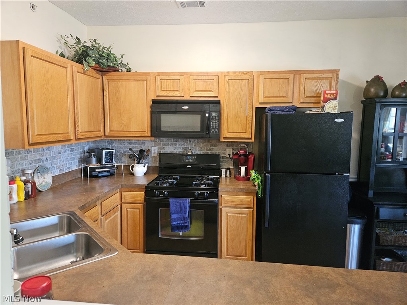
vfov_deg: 58.9
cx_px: 204
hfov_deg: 73.9
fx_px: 270
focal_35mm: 23
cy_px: 152
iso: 800
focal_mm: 5.4
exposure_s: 1/120
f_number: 1.8
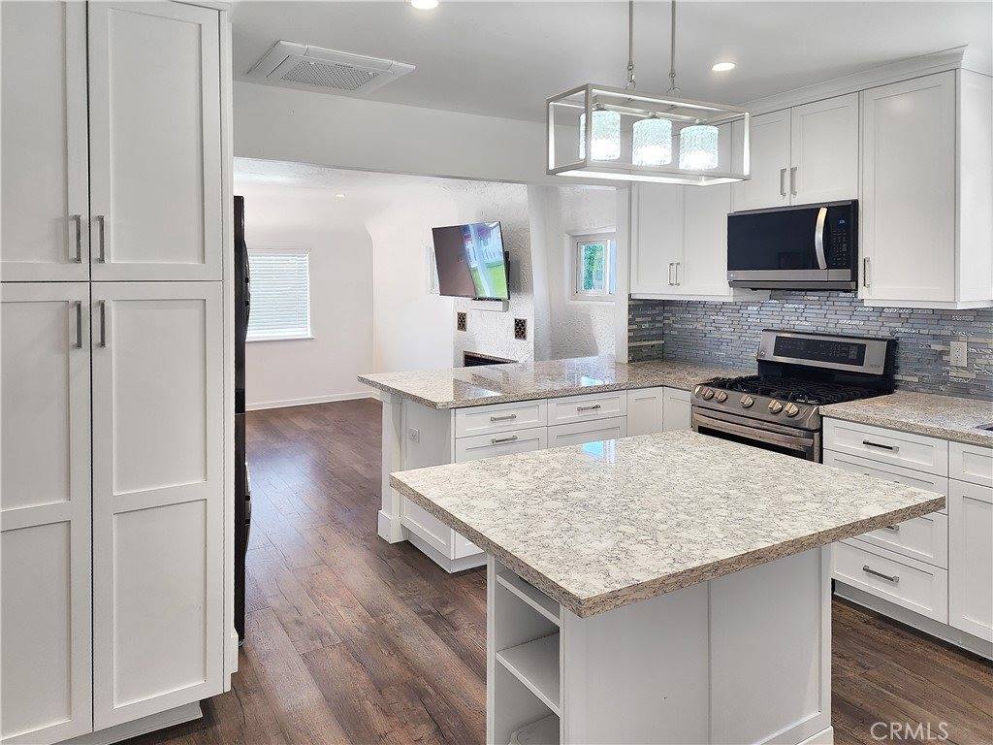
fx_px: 660
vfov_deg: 58.9
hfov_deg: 73.9
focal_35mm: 23
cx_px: 496
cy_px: 372
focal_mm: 6.4
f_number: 1.8
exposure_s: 1/120
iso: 80
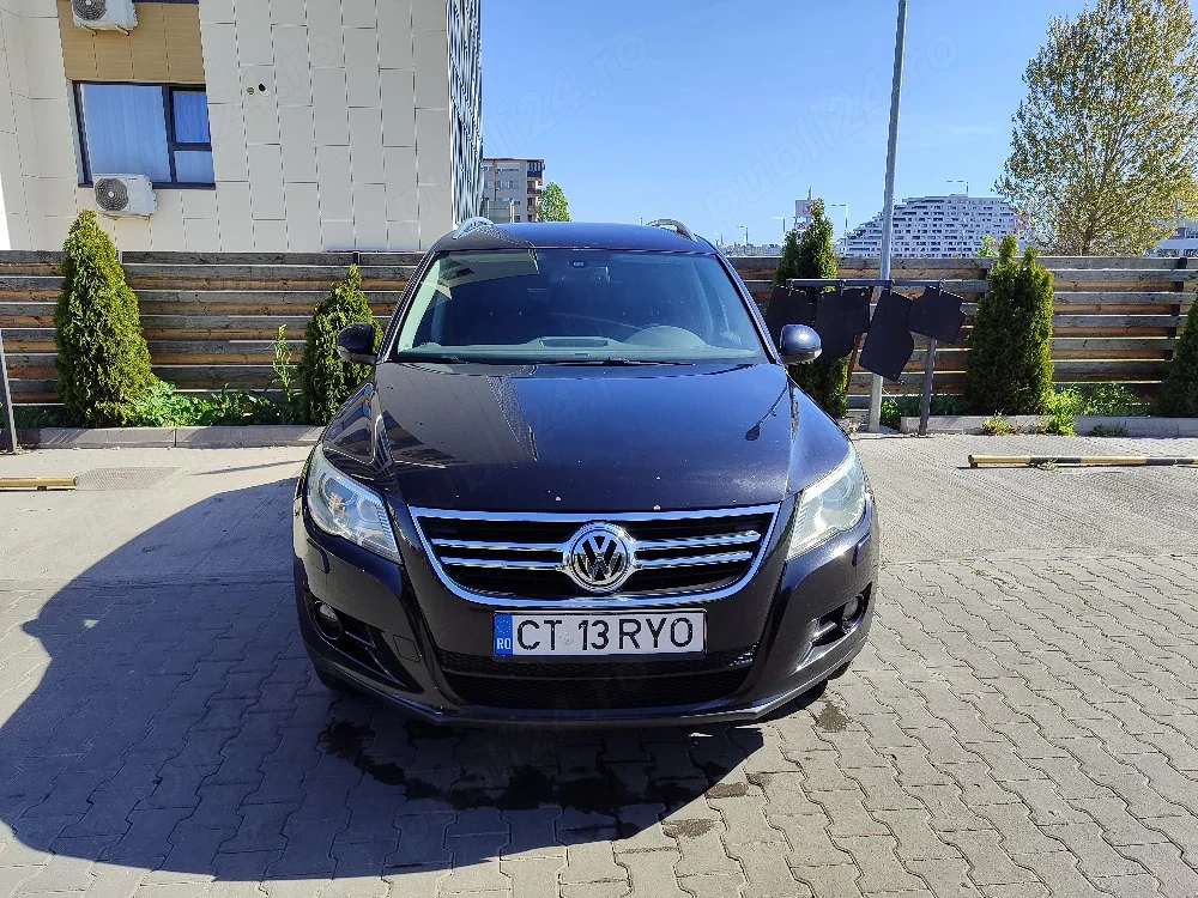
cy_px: 449
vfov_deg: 54.9
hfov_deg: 69.4
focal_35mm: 25
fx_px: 865
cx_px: 599
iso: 50
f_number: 1.89
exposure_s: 1/667
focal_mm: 5.95
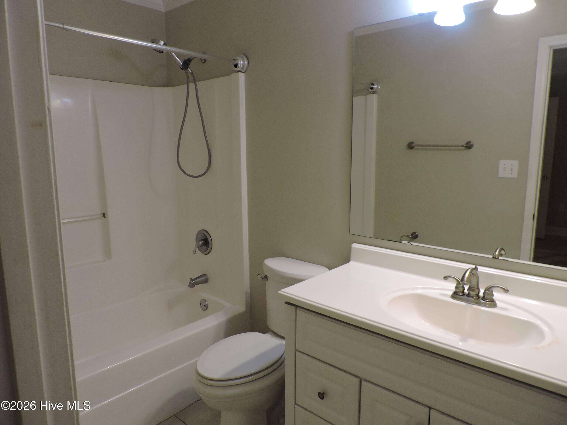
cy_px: 212
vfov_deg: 56.8
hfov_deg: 71.6
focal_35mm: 24
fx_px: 393
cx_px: 284
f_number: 3
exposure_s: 1/30
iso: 220
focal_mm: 4.3
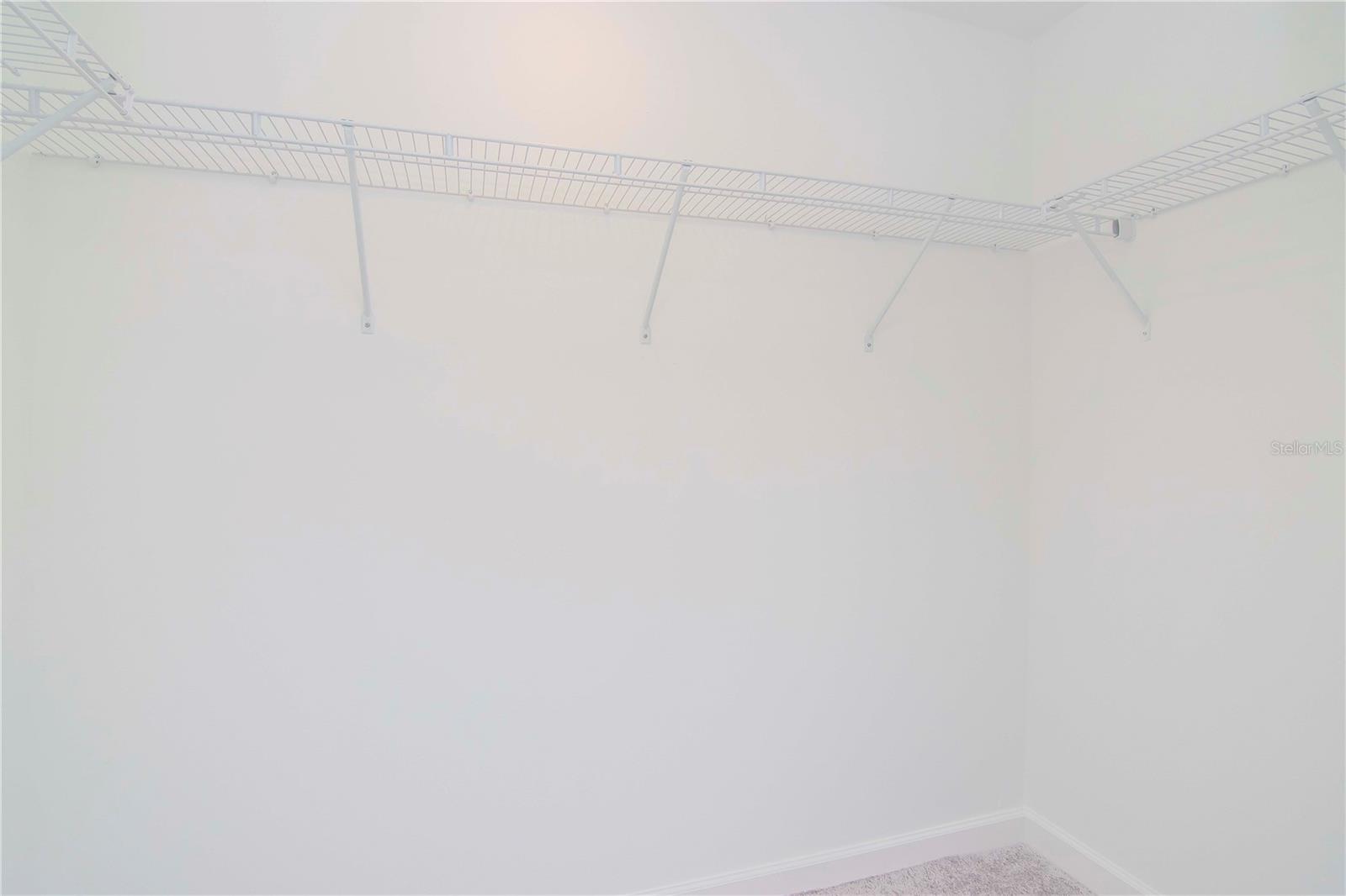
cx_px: 673
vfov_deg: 72.0
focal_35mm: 16
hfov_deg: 95.0
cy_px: 448
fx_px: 617
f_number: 9
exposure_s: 1/80
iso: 640
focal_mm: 11
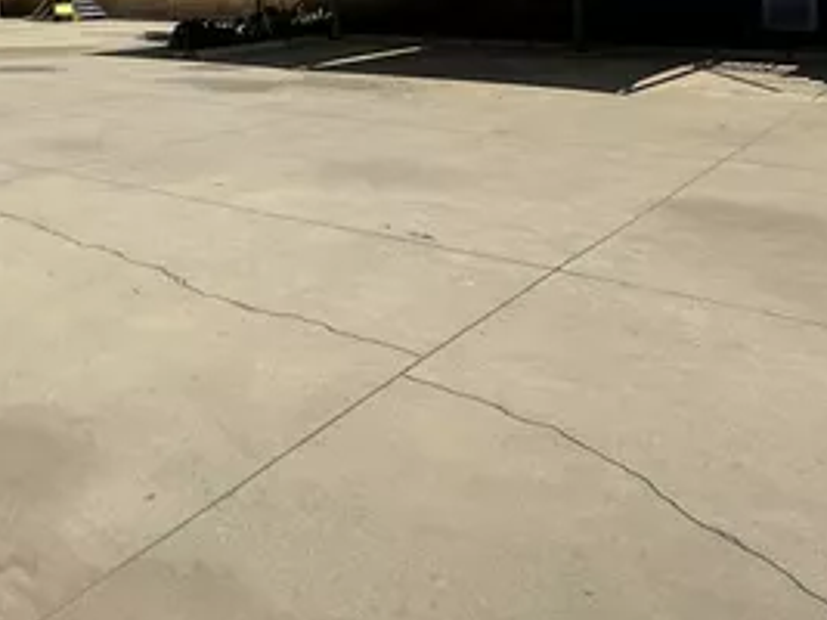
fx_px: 1003
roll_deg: +0.3
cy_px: -62
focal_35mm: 42
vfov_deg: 30.7
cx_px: 93
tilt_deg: +2.0
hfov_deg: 41.5
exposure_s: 1/2174
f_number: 2.2
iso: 50
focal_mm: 2.22
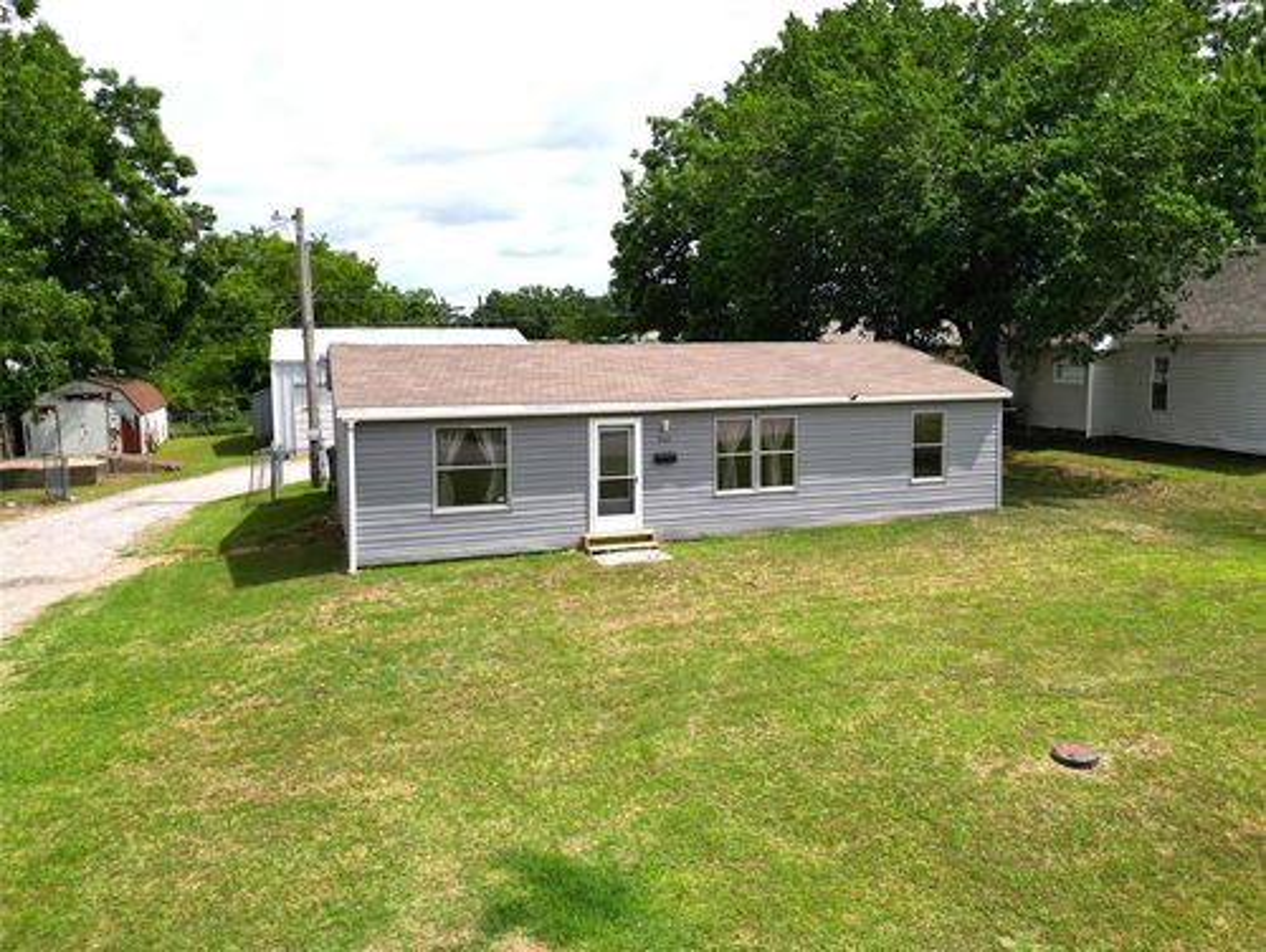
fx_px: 879
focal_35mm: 24
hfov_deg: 71.5
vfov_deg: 56.9
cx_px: 633
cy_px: 476
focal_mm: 6.72
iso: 140
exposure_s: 1/5000
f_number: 1.7
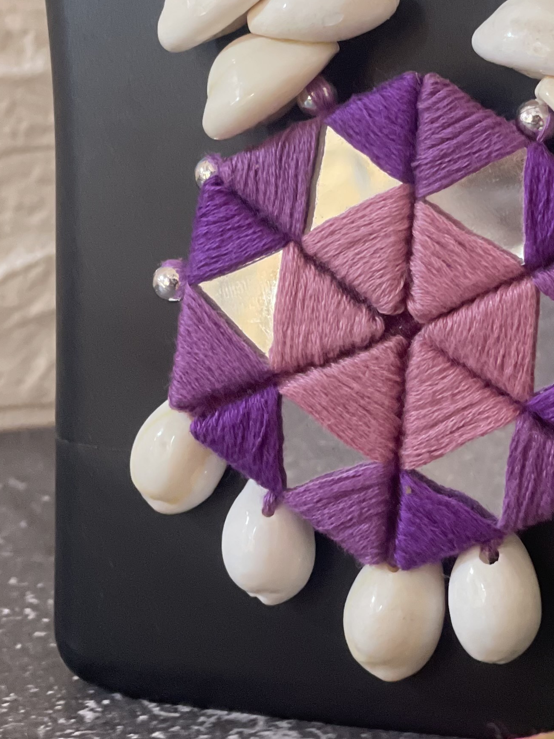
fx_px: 2582
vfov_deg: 16.3
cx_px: 429
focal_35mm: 121
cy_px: 350
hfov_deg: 12.2
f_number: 2
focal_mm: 6
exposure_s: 1/93
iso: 250
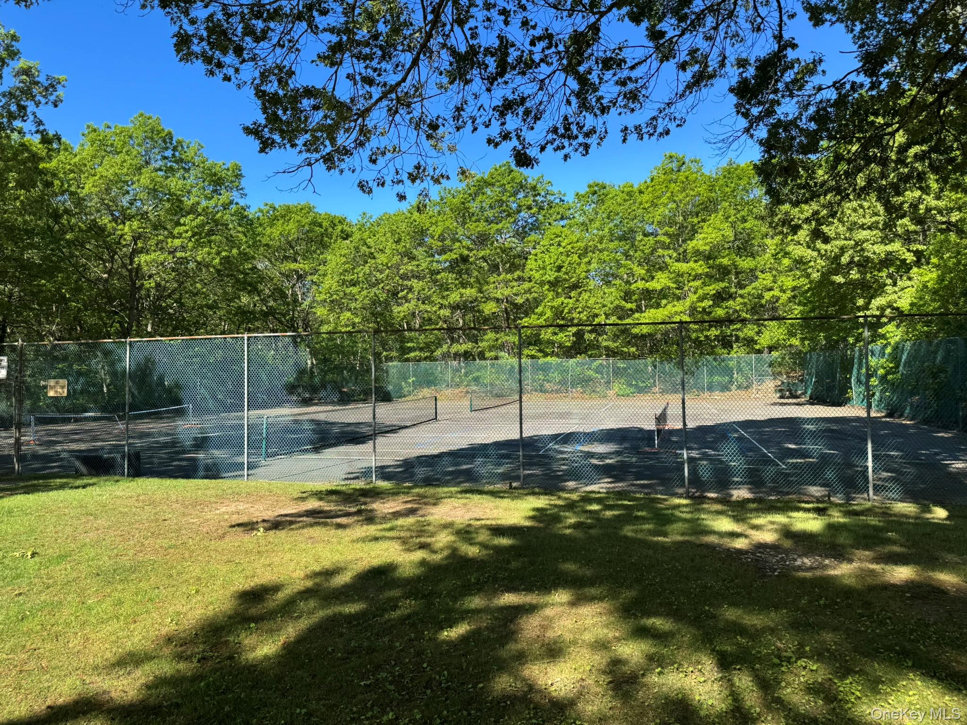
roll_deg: +0.4
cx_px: 484
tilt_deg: -0.5
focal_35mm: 24
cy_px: 362
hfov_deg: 71.6
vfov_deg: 56.8
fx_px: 670
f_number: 1.78
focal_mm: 6.76
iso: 80
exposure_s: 1/1597
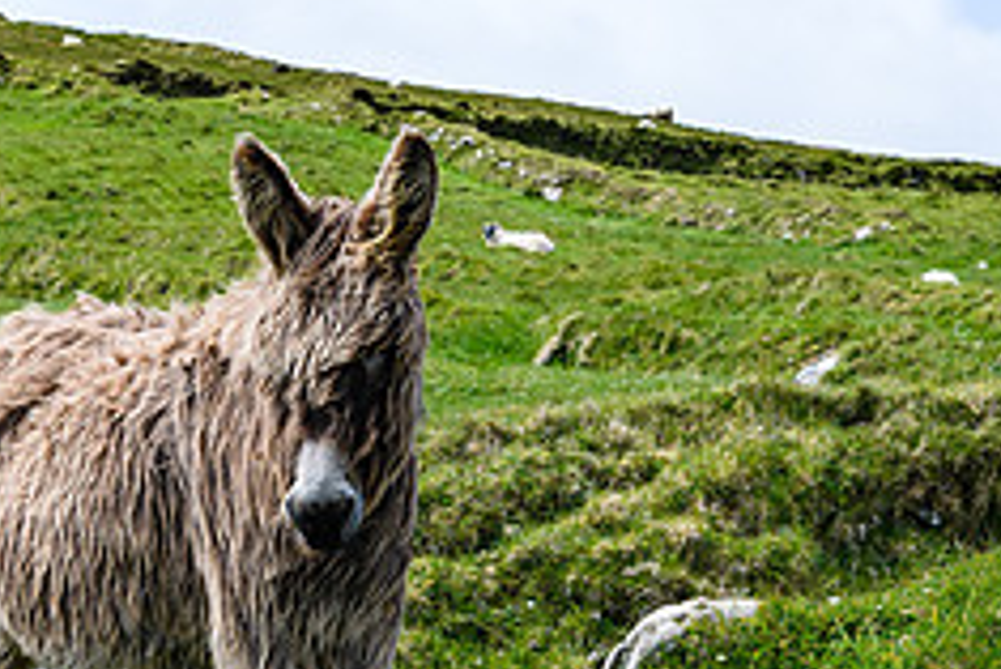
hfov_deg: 14.3
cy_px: 364
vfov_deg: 9.6
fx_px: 3978
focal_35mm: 143
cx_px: 349
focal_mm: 58
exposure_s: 1/800
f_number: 8
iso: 220
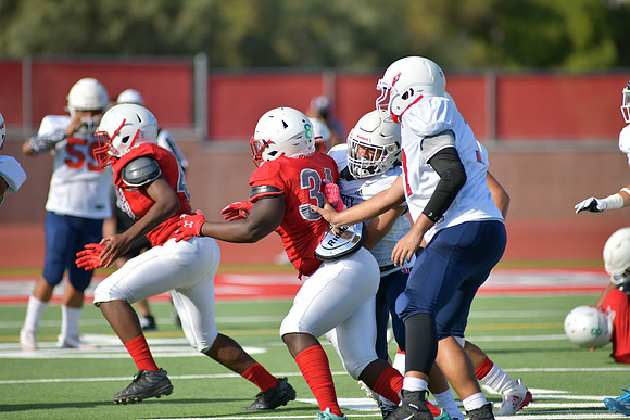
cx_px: 315
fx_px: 5251
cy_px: 210
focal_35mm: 300
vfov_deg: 4.6
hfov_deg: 6.9
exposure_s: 1/2000
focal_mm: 300
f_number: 3.5
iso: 125
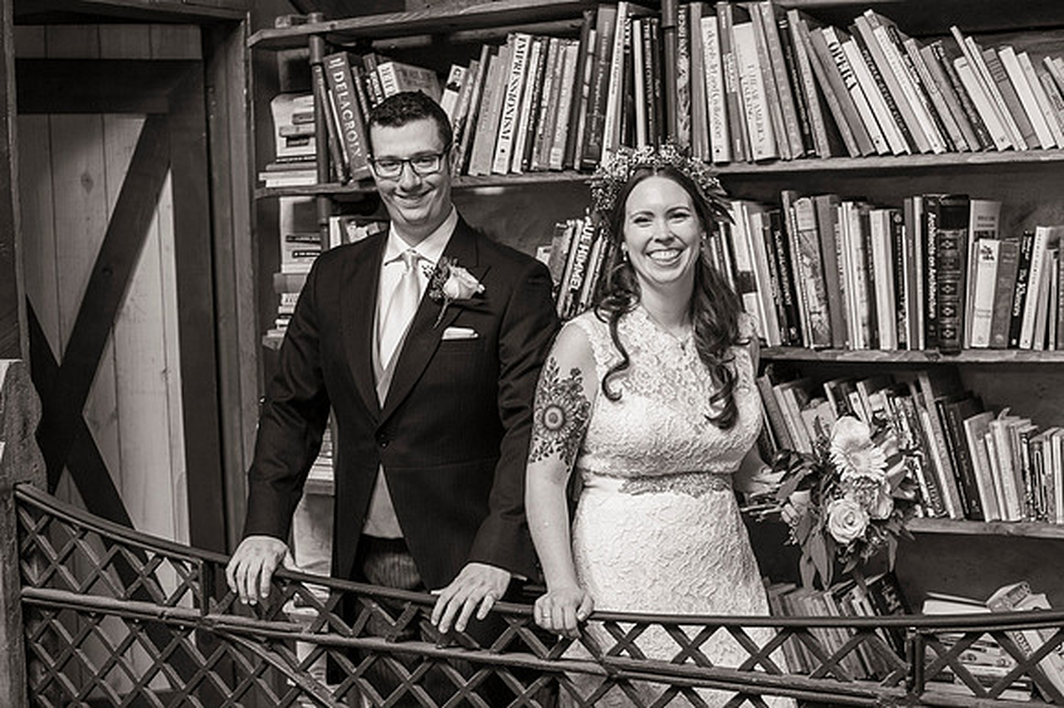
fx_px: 1477
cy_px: 354
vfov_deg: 27.0
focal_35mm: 50
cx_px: 532
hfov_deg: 39.6
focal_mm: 50
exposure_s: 1/125
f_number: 3.5
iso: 1000
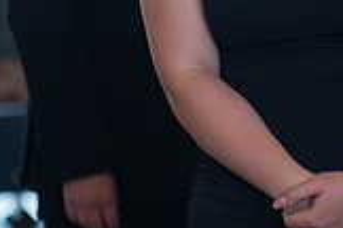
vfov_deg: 3.6
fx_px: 3582
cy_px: -66
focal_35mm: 376
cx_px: 235
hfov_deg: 5.5
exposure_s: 1/160
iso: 100
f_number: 3.2
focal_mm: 105
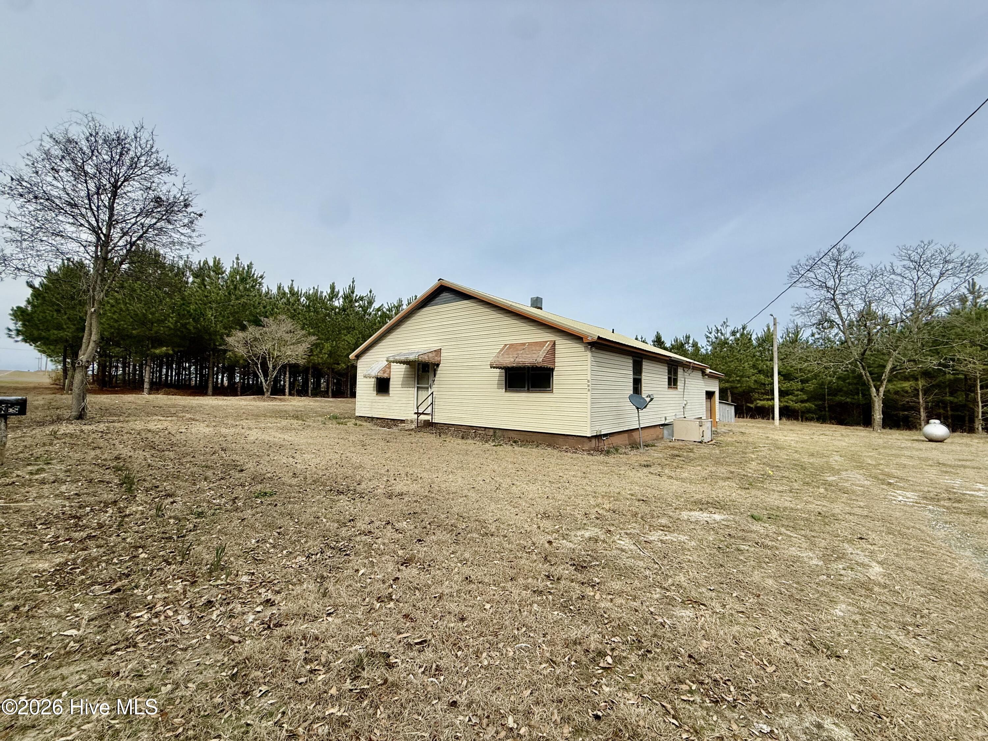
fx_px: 400
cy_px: 370
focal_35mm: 14
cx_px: 494
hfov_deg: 102.1
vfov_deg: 85.7
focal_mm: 2.22
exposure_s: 1/2611
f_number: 2.2
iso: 50
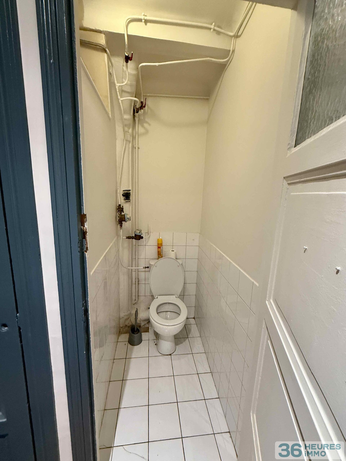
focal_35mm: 14
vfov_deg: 102.1
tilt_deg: -8.9
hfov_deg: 85.7
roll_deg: -1.7
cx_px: 173
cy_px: 230
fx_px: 187
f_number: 2.2
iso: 400
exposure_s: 1/50
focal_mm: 2.22
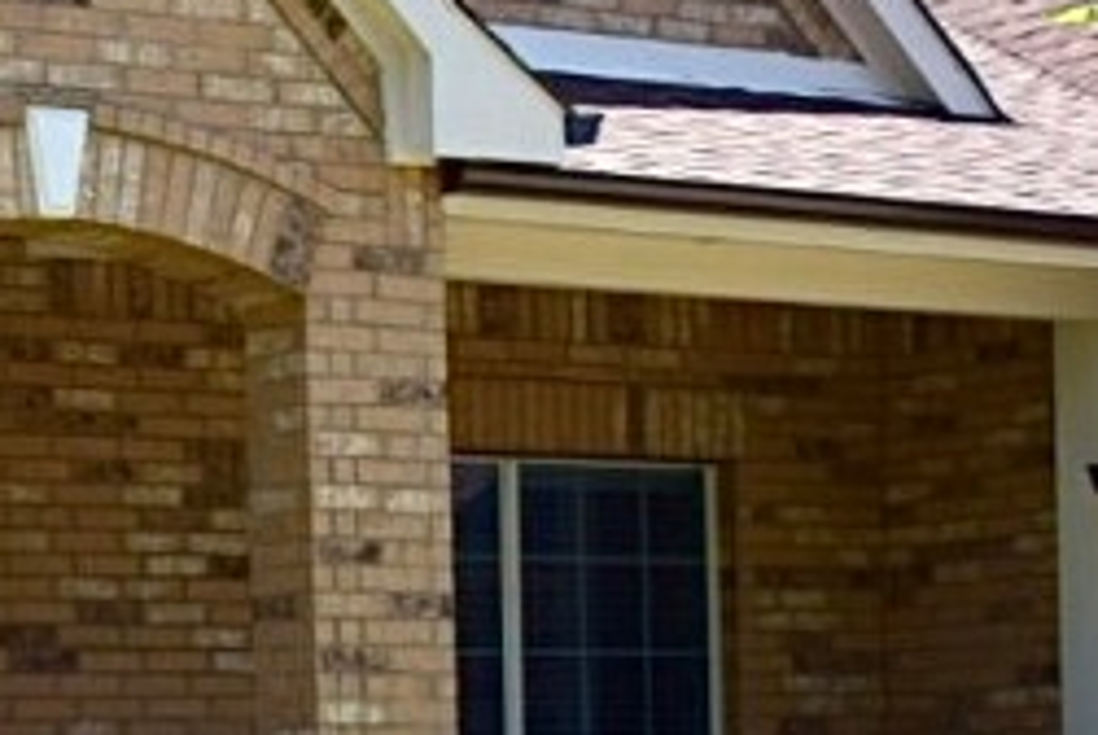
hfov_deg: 14.1
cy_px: 669
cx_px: 201
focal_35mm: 144
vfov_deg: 9.5
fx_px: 4406
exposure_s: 1/200
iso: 100
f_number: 8
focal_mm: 21
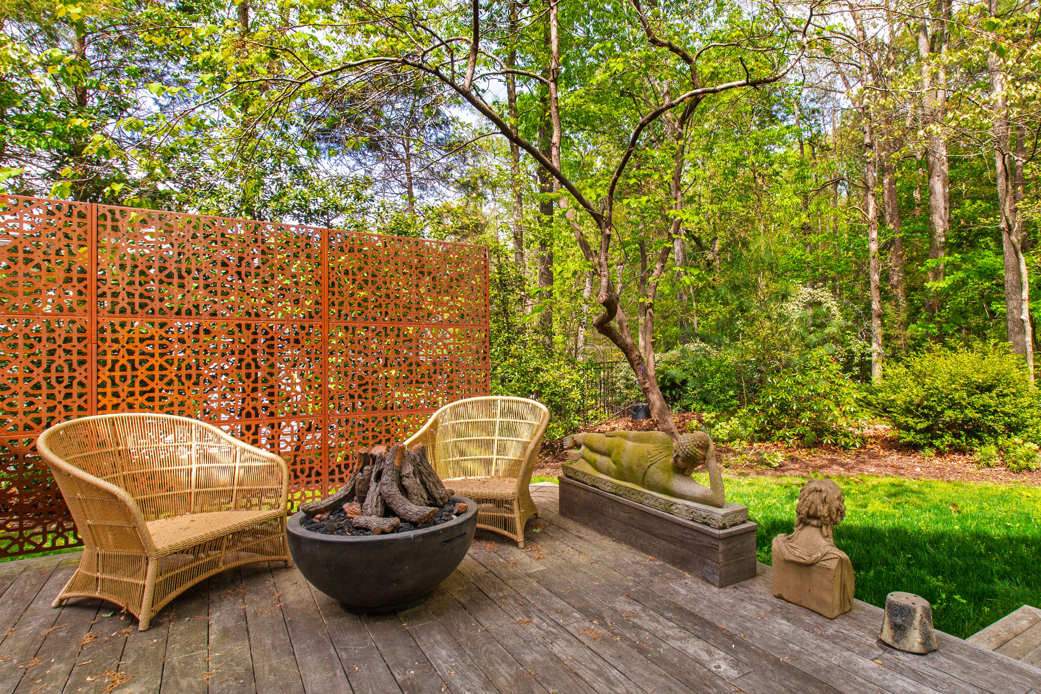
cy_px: 340
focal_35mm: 18
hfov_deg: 90.0
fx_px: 520
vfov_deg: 67.4
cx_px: 539
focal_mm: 10
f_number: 8
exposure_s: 1/60
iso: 100
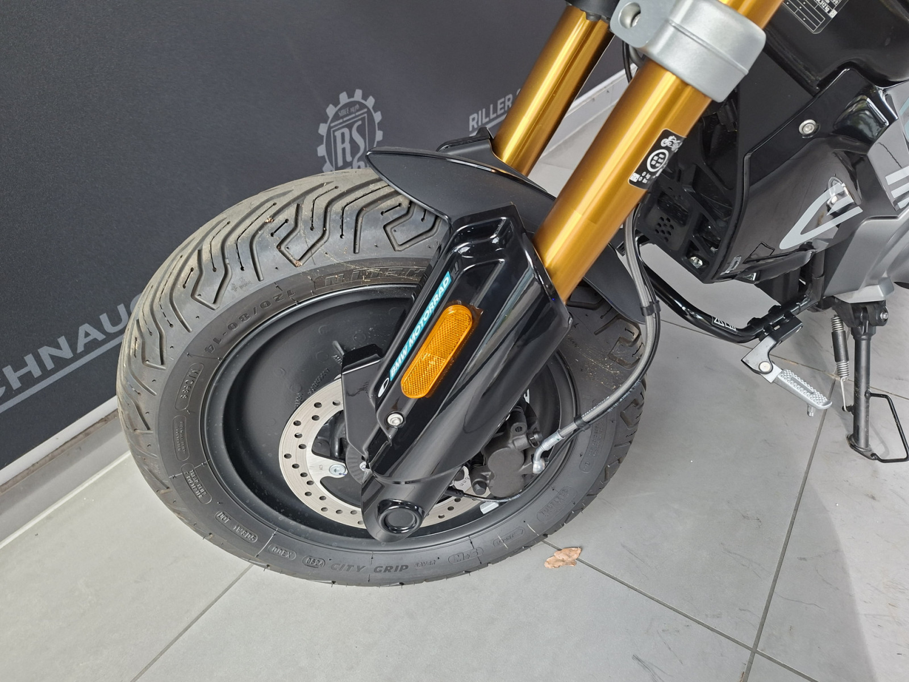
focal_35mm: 23
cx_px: 454
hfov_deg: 73.9
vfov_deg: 58.9
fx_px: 604
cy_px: 341
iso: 160
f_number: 1.8
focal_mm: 5.54
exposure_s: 1/120
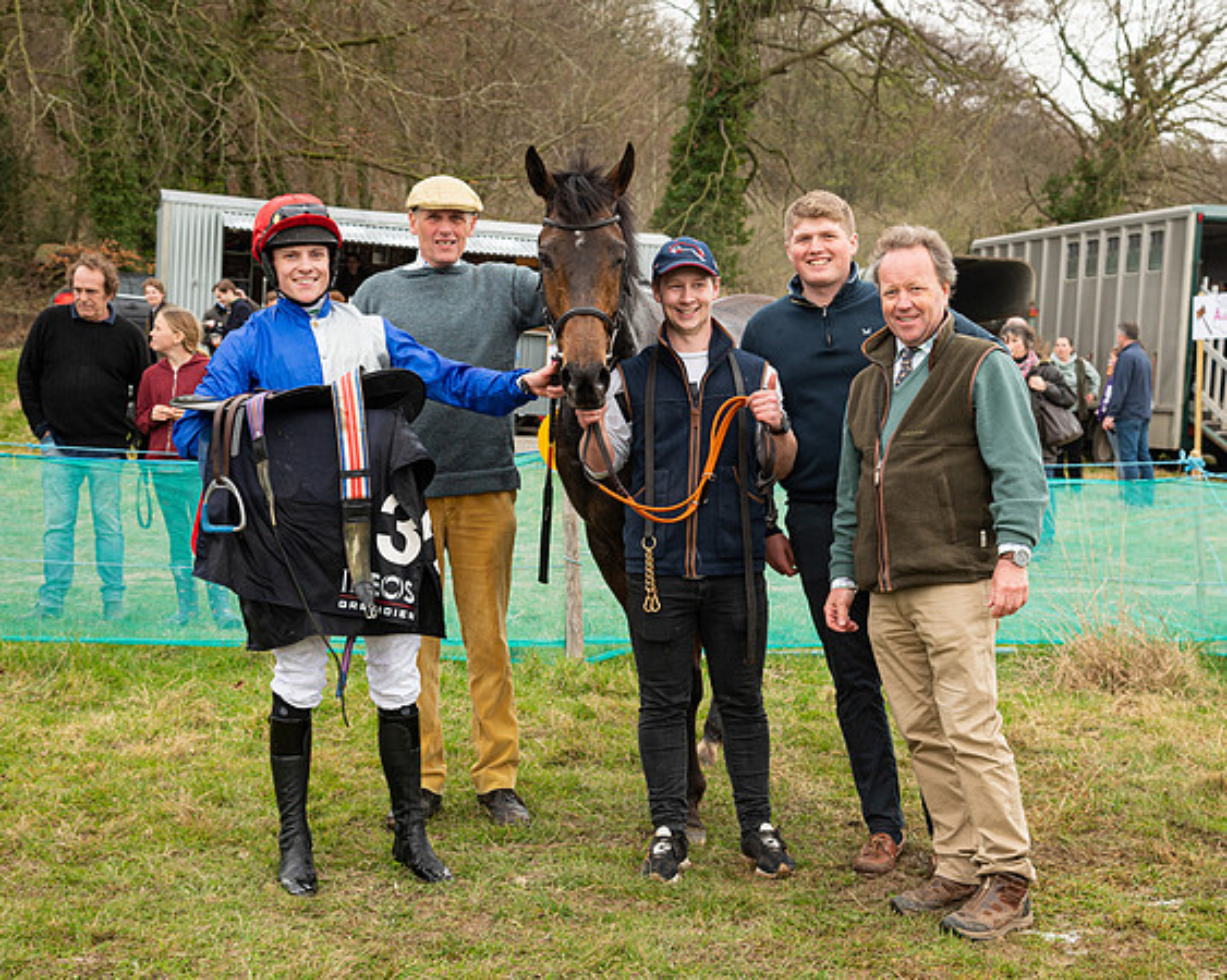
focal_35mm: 60
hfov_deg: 31.6
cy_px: 491
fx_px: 2167
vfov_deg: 25.5
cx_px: 654
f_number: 5
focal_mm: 52
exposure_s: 1/250
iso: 400
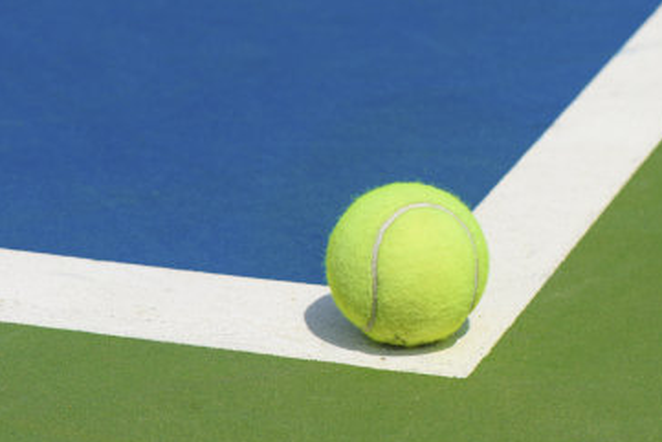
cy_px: 149
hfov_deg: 11.5
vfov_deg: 7.7
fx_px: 3274
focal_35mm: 178
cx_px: 559
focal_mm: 105
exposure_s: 1/1000
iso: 160
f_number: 9
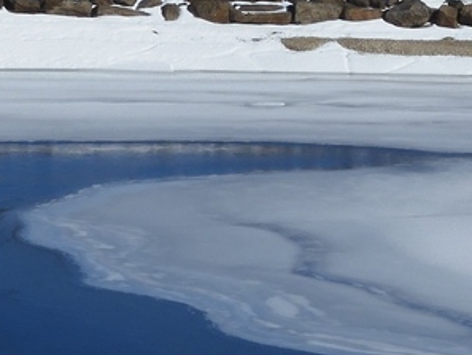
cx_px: 534
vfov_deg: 3.9
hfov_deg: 5.1
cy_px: -164
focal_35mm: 384
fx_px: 5238
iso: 100
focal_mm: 21.4
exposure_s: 1/1250
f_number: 5
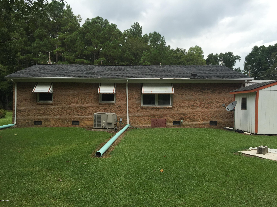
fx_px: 232
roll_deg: -1.2
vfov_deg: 48.2
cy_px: 104
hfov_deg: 61.7
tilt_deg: +0.3
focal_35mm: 29
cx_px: 138
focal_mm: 4.15
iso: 32
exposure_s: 1/573
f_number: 2.2
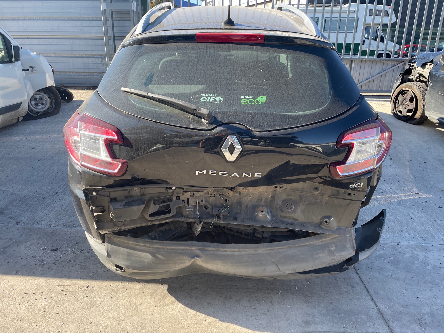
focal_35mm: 26
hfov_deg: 67.3
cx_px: 222
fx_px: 333
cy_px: 166
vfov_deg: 53.1
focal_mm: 4.2
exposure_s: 1/447
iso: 32
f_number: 1.6
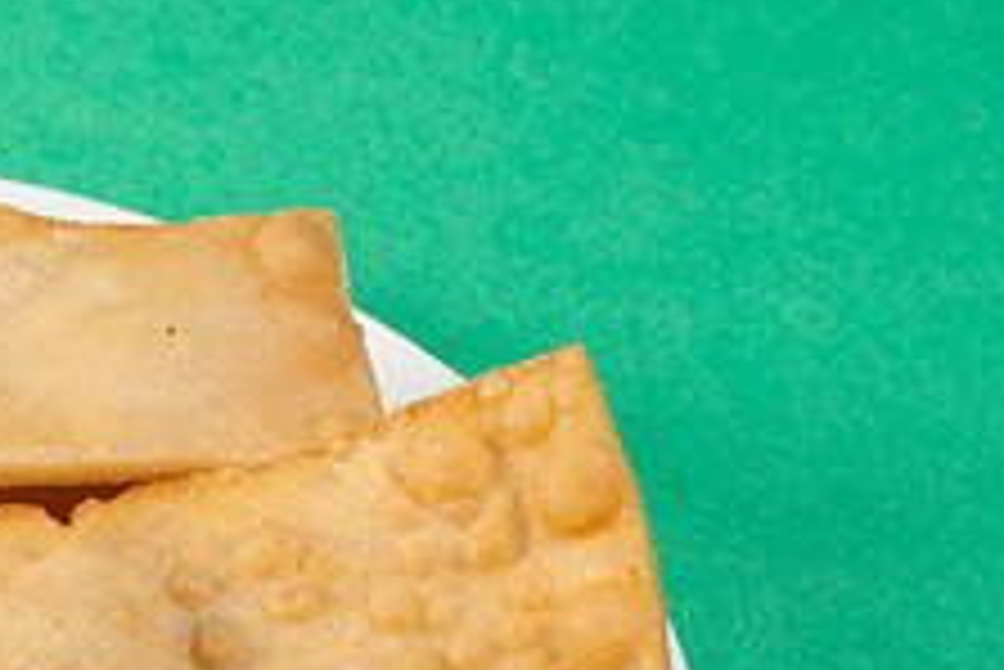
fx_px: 3711
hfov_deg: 14.9
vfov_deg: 10.2
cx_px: -217
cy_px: 787
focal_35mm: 133
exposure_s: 1/200
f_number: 9
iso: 200
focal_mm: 50
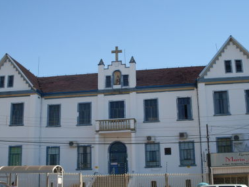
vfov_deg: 30.3
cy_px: 102
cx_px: 132
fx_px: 345
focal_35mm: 48
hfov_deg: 39.6
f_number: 8.4
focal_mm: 6.3
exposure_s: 1/180
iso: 80
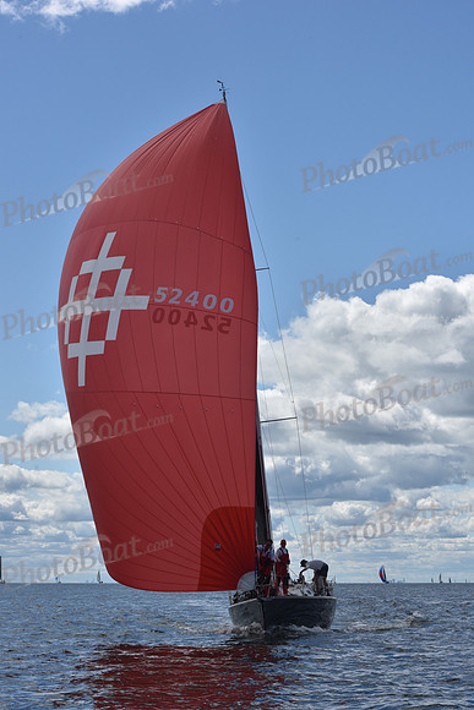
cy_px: 355
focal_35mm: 70
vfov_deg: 28.8
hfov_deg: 19.5
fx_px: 1382
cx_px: 237
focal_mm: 70
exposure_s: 1/800
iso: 250
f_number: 11
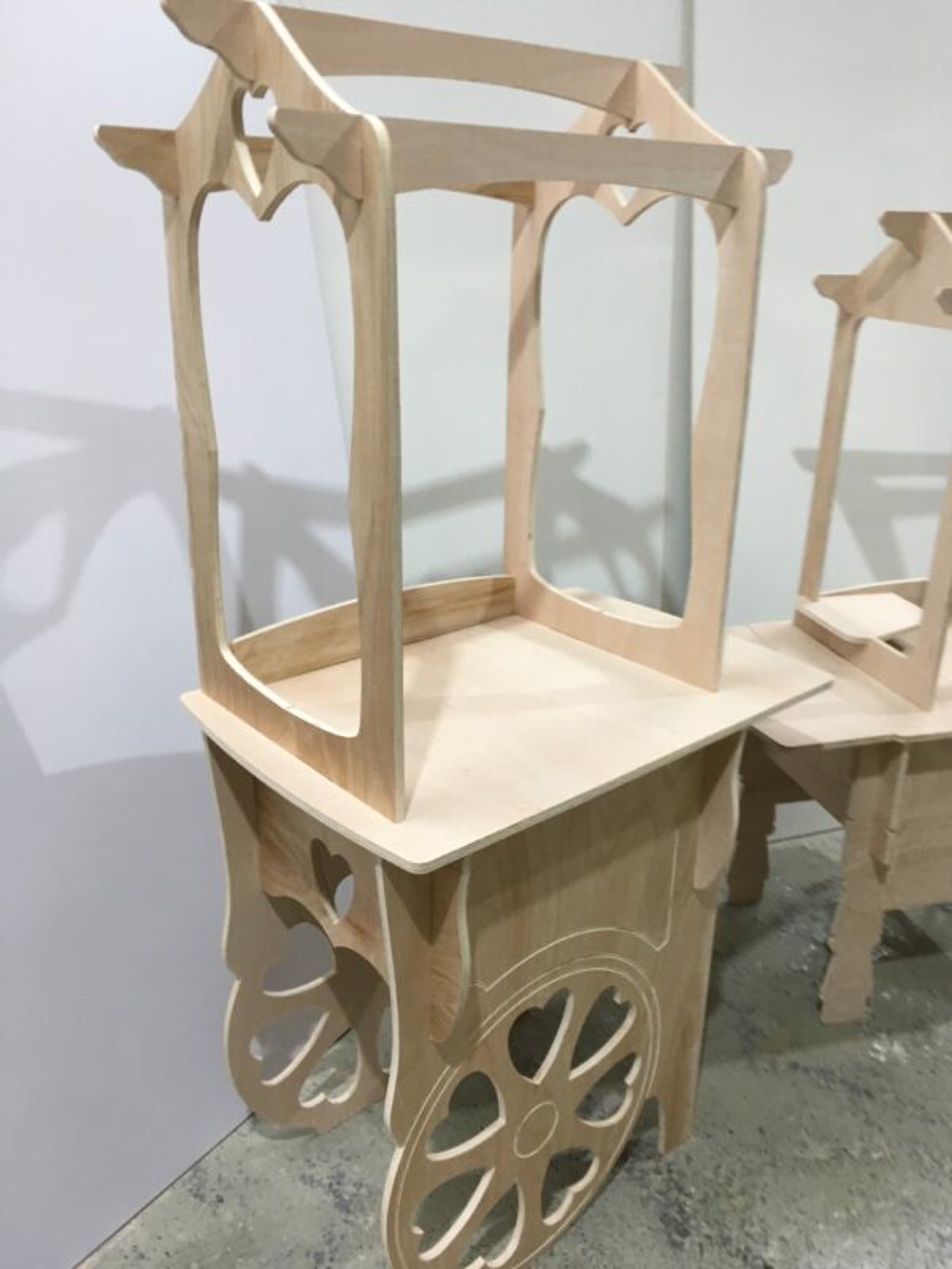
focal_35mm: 29
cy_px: 634
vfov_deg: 61.7
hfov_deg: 48.2
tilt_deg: -21.8
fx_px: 1063
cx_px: 476
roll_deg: -1.4
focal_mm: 4.15
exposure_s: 1/33
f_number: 2.2
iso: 50
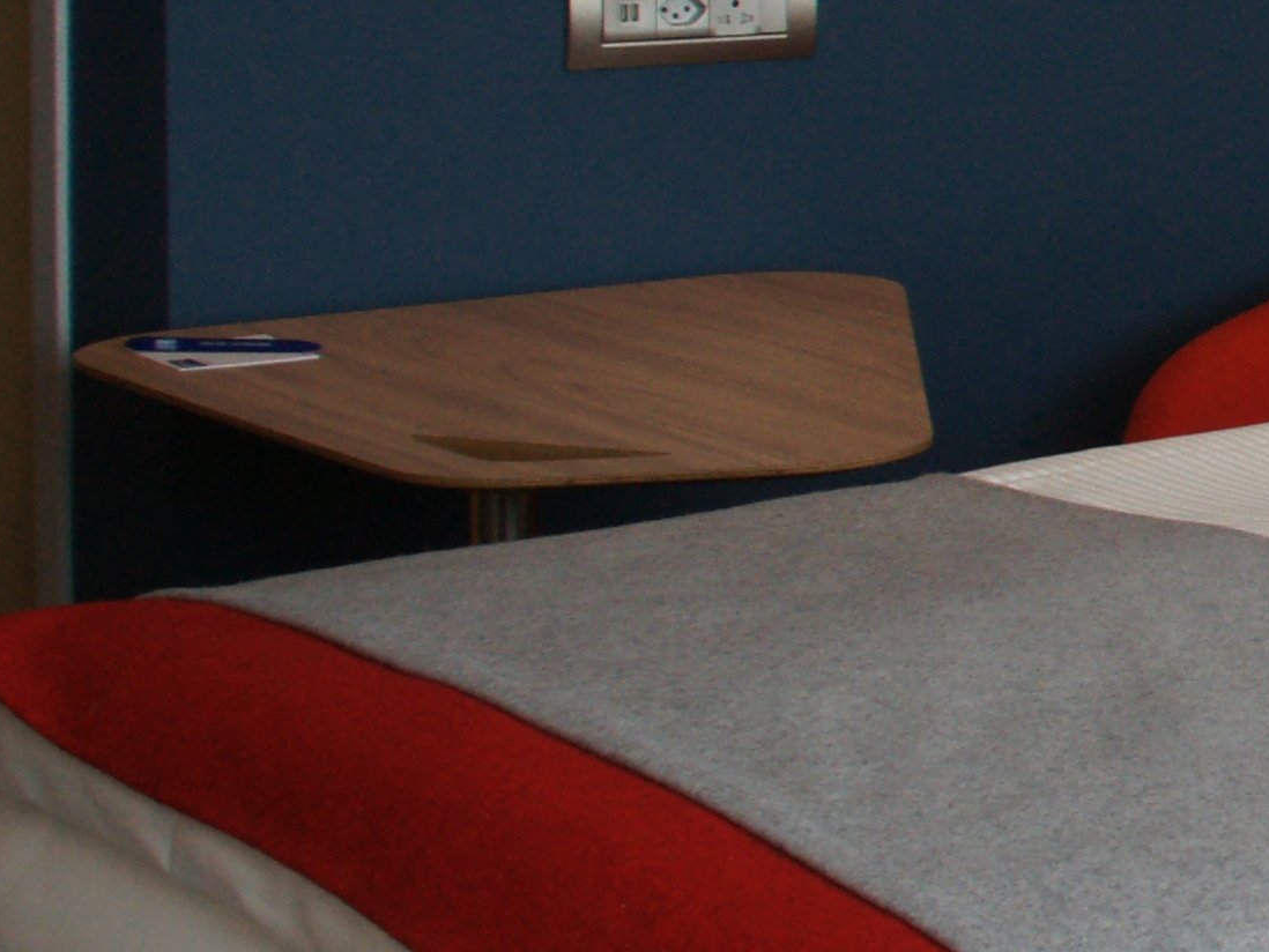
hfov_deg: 13.1
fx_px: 4547
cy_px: -47
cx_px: 2742
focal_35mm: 124
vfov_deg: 11.8
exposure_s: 1/30
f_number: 8
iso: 400
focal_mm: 24
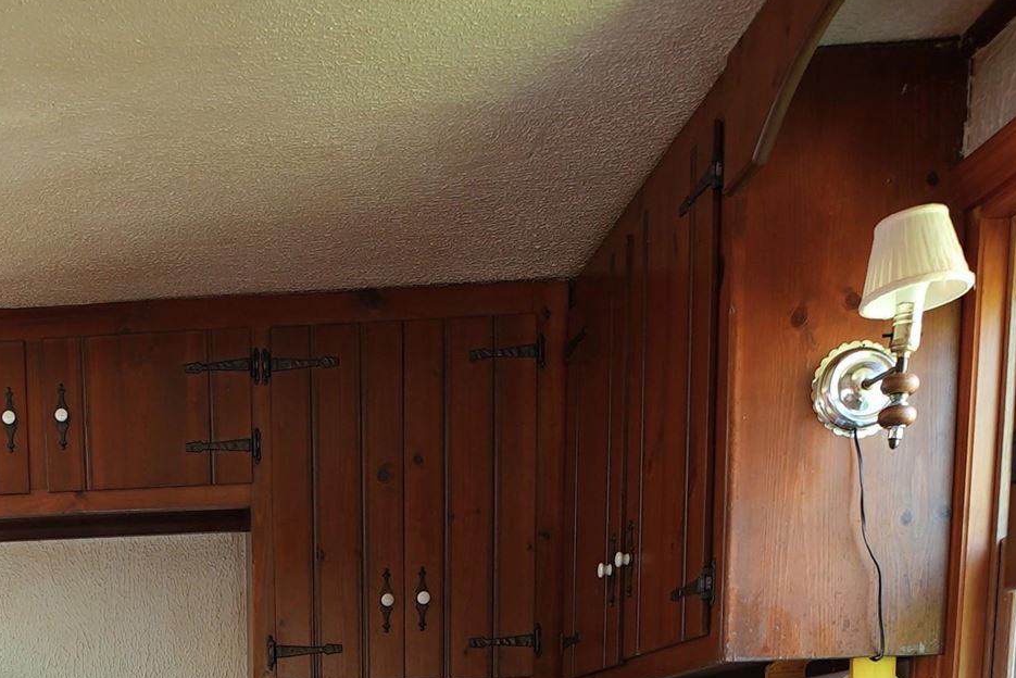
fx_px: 1299
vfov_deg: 23.5
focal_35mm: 46
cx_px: 116
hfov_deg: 39.8
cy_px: 1014
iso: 200
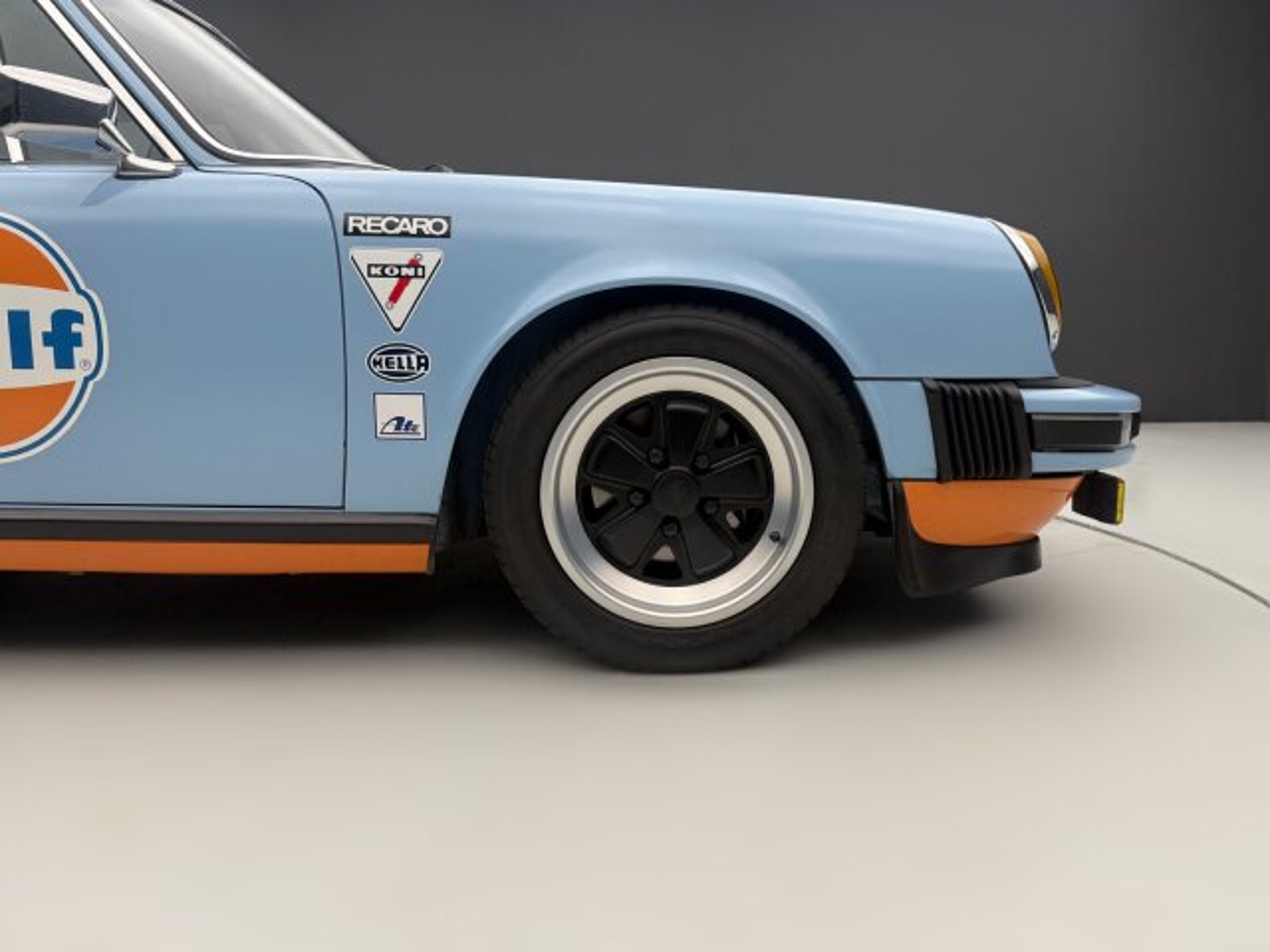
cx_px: 635
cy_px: 476
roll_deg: +2.0
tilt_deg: -7.8
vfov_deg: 56.8
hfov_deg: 71.6
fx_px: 881
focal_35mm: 24
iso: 160
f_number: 1.78
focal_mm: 6.76
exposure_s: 1/121
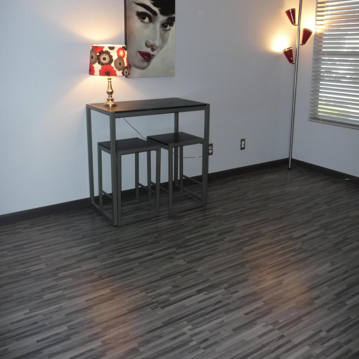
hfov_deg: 48.4
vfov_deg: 47.9
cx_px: 176
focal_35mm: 34
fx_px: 399
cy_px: 131
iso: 250
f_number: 3.3
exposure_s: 1/30
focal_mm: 4.7
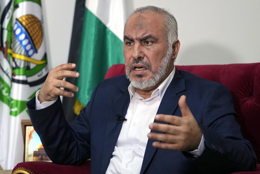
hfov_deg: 24.2
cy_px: 87
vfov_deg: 16.3
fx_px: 607
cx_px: 130
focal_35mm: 84
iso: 1000
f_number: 2.8
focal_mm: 84
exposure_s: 1/200
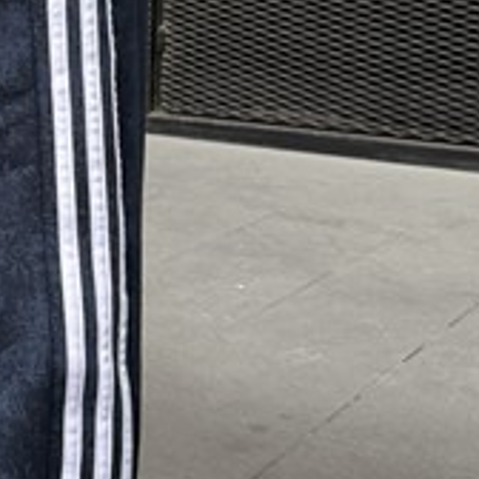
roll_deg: -0.8
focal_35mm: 101
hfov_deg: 16.3
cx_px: -137
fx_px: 1581
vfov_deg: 16.8
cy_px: -23
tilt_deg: -4.1
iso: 200
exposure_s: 1/74
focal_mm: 6.76
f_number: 1.78
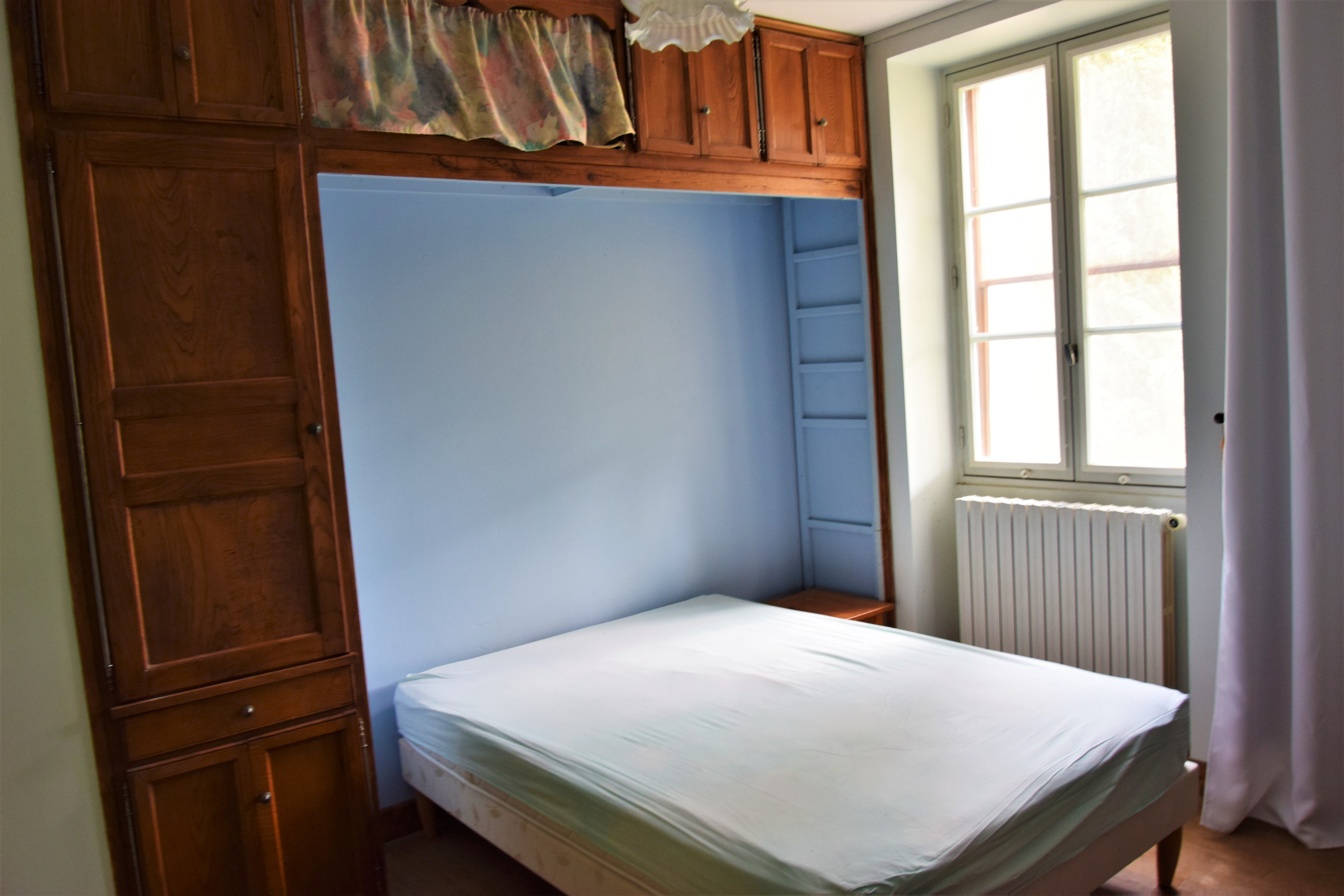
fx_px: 1008
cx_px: 672
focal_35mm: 27
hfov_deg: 67.4
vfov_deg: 47.9
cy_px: 448
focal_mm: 18
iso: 400
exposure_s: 1/15
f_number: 6.3
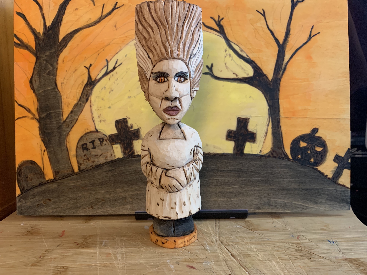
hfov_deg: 67.3
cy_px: 138
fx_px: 276
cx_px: 184
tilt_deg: -7.2
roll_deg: -0.8
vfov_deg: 53.1
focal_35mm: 26
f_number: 1.8
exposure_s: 1/40
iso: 400
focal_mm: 4.25
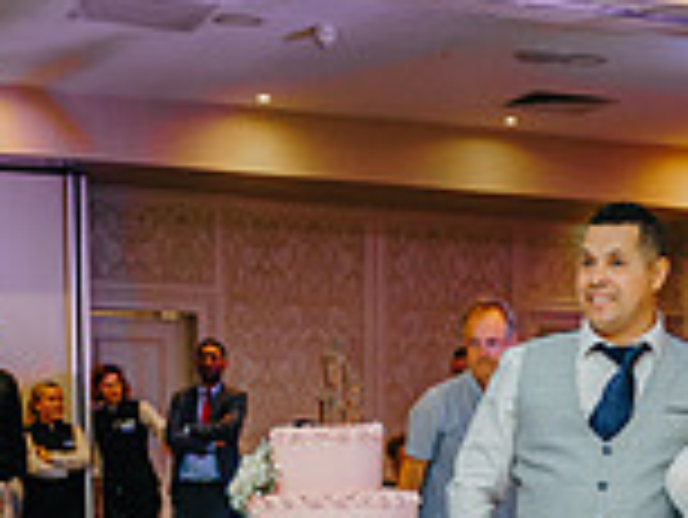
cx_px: 468
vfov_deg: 17.7
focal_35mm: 79
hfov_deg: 24.6
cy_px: 640
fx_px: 1571
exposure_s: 1/200
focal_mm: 28
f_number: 2.8
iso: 1600
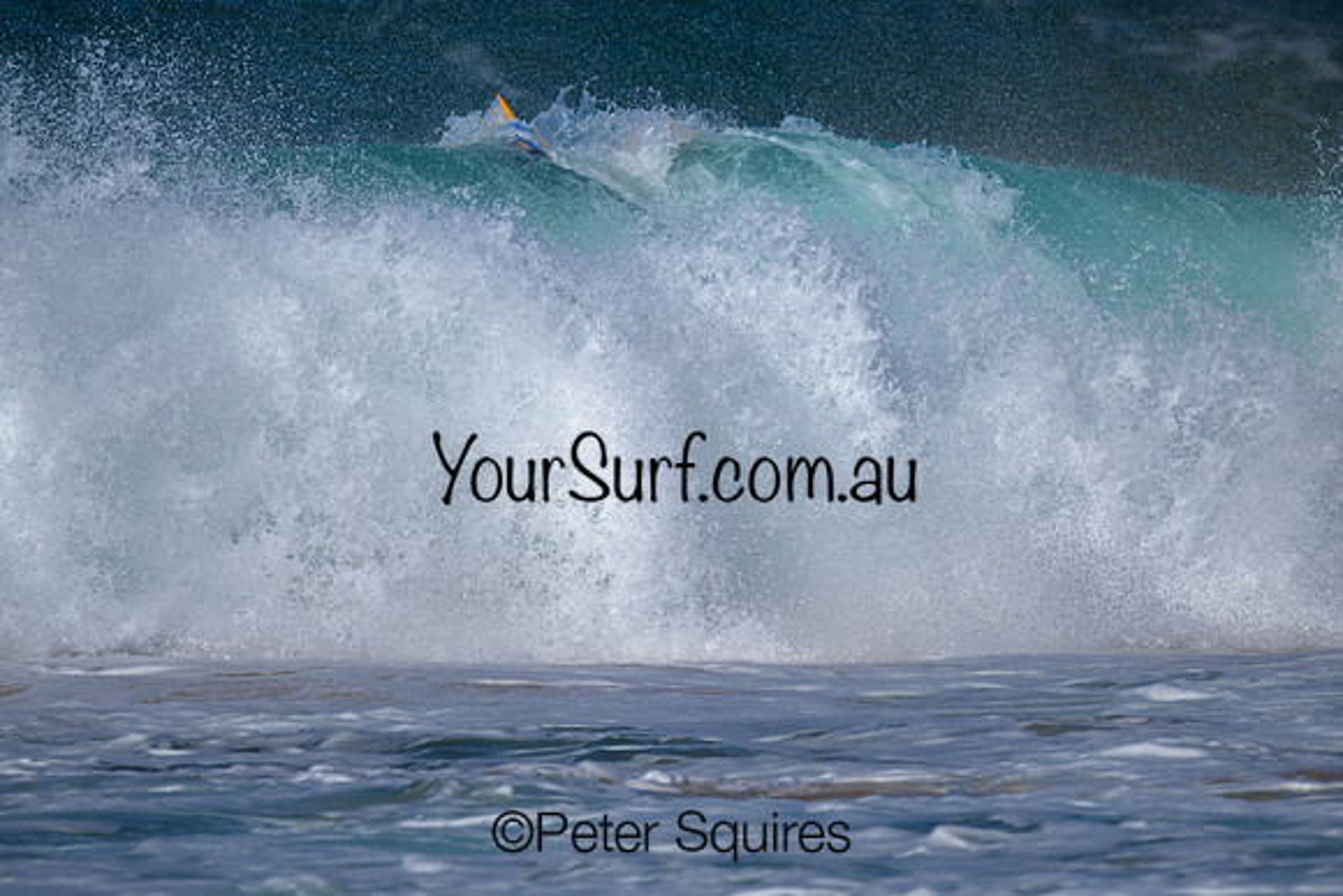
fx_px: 33156
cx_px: 613
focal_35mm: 889
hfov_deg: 2.3
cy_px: 446
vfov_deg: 1.5
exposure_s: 1/2000
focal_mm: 800
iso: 110
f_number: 6.3
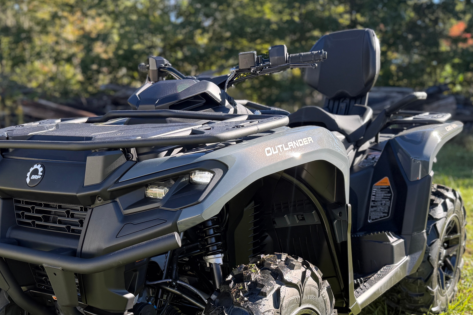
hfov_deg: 45.3
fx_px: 565
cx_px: 207
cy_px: 253
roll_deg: +0.0
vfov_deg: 30.4
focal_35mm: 43
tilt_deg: -9.0
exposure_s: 1/742
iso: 80
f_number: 1.78
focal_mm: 6.76
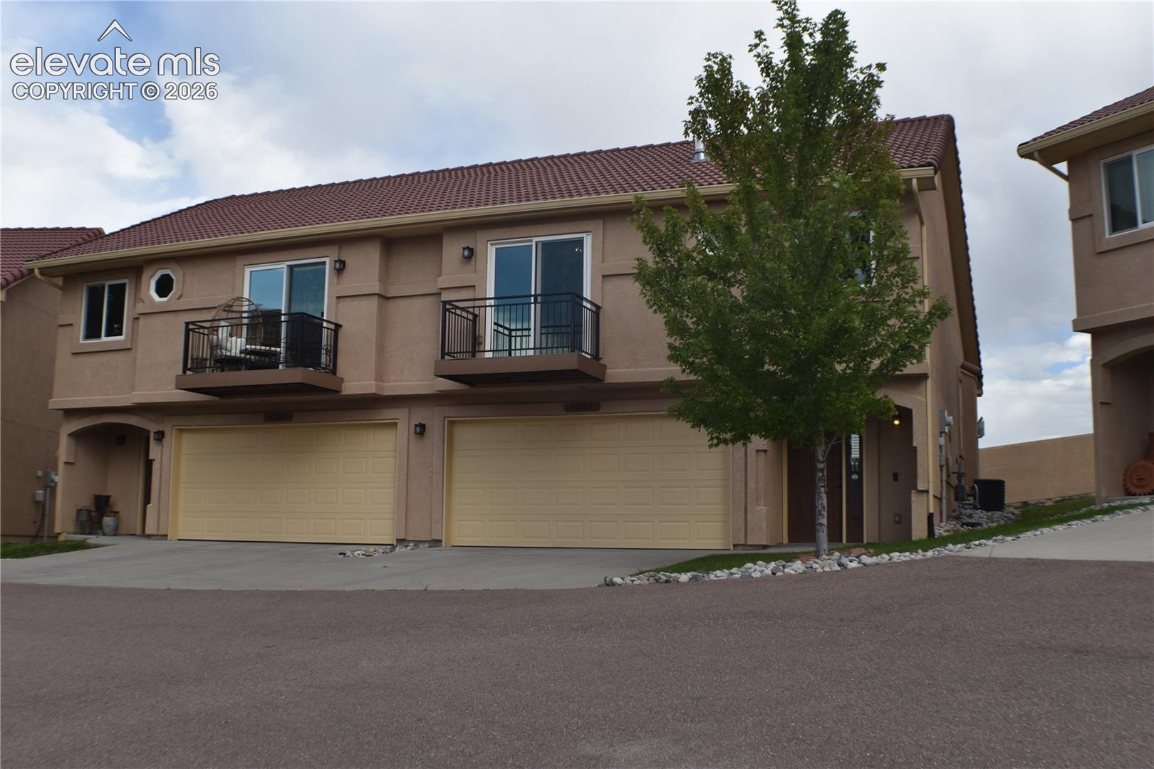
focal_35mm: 48
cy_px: 384
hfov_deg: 41.1
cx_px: 577
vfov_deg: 28.1
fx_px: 1539
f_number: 8
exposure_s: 1/200
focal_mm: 32
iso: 100
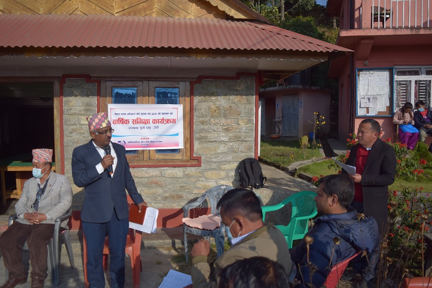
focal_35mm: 27
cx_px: 216
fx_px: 324
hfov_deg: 67.4
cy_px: 144
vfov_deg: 47.9
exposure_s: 1/3200
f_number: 3.5
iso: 200
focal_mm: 18
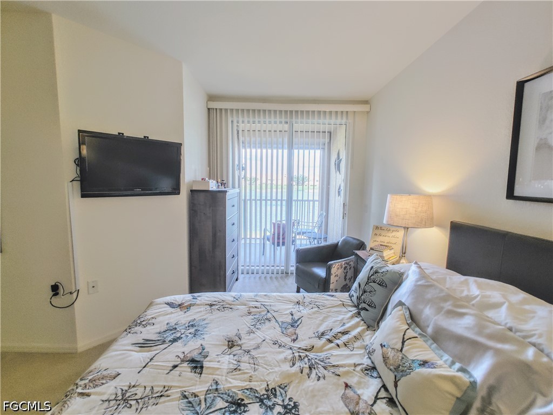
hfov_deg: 98.2
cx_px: 276
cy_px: 208
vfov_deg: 81.7
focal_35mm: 15
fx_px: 240
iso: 100
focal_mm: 1.78
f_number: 1.9
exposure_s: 1/30
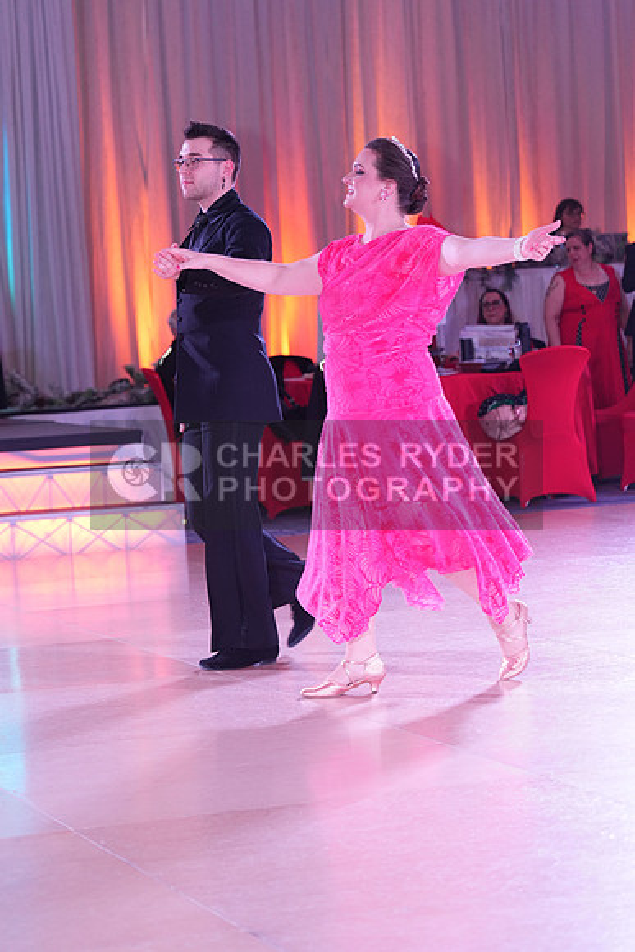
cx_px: 318
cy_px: 476
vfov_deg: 21.0
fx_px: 2565
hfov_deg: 14.1
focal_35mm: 97
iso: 1000
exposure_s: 1/200
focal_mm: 97
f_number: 4
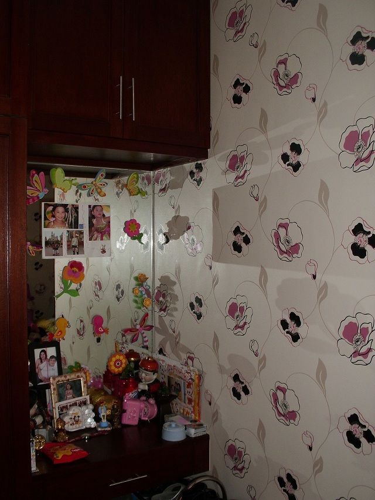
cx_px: 188
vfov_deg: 51.3
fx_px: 520
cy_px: 250
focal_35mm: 36
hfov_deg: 39.7
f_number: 2.9
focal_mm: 6.3
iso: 100
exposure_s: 1/60
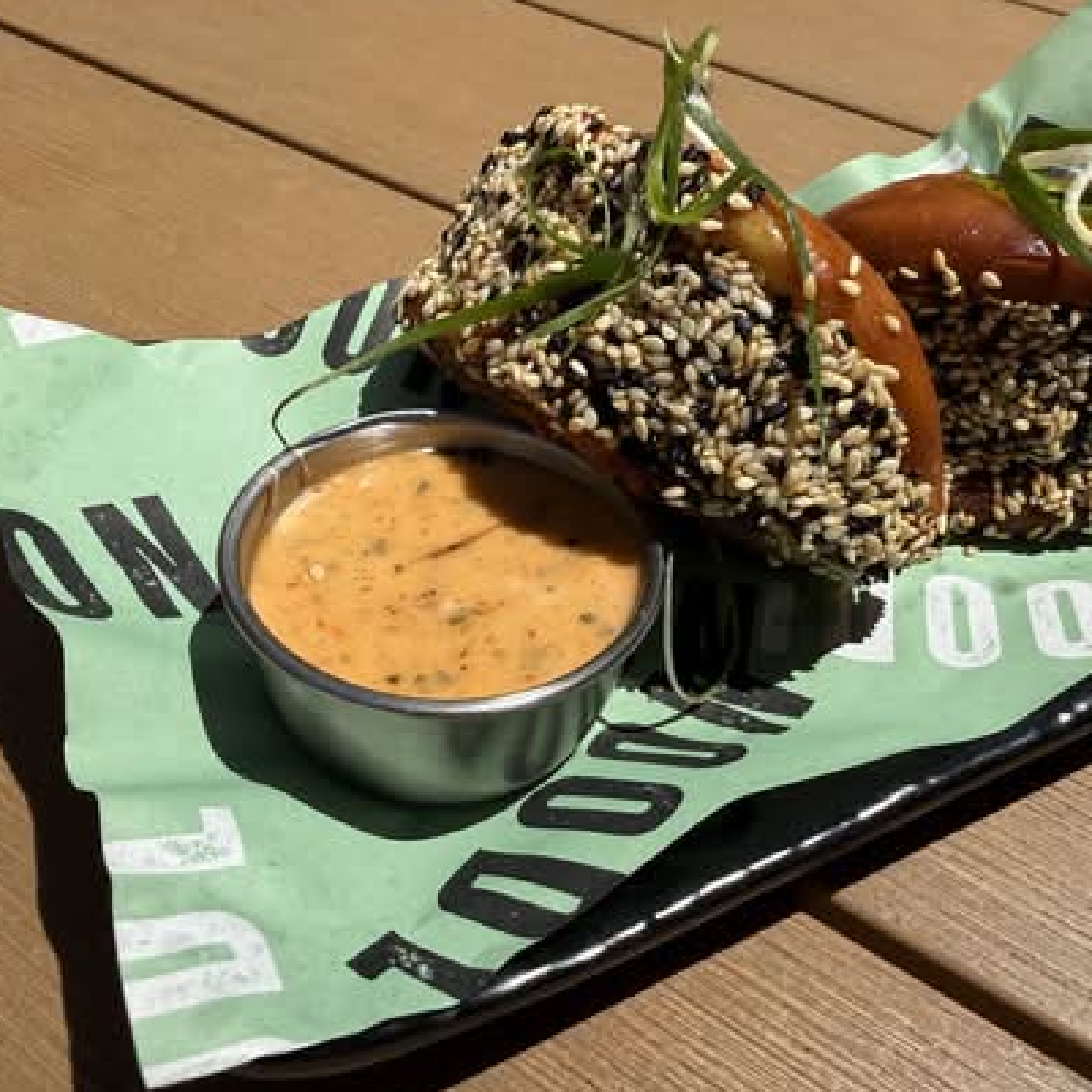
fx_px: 1106
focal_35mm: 31
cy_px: 528
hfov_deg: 51.7
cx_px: 713
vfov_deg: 52.5
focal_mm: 2.22
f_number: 2.2
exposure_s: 1/4405
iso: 50
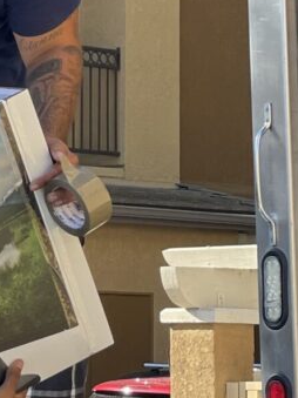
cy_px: 264
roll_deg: +1.0
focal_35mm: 225
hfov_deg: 6.6
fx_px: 2584
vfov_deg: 8.8
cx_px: -55
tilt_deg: +5.2
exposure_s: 1/372
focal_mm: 6
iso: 25
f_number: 2
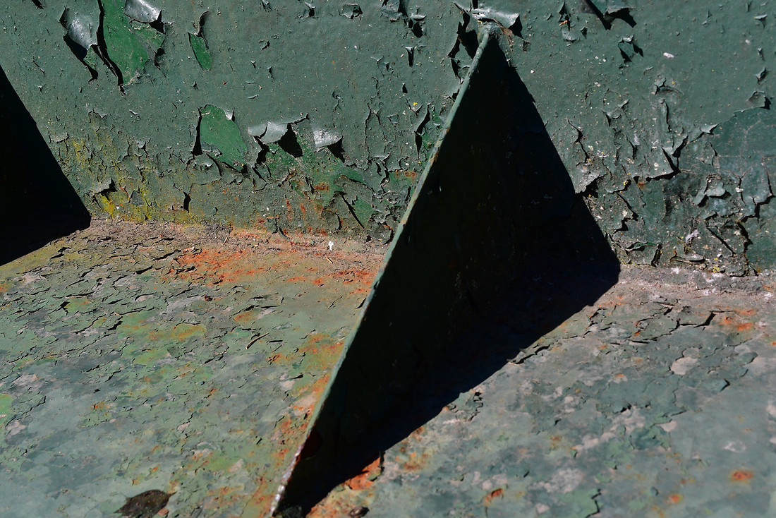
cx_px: 388
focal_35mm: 54
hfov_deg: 36.9
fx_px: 1164
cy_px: 259
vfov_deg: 25.1
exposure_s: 1/200
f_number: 11
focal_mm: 36
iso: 200
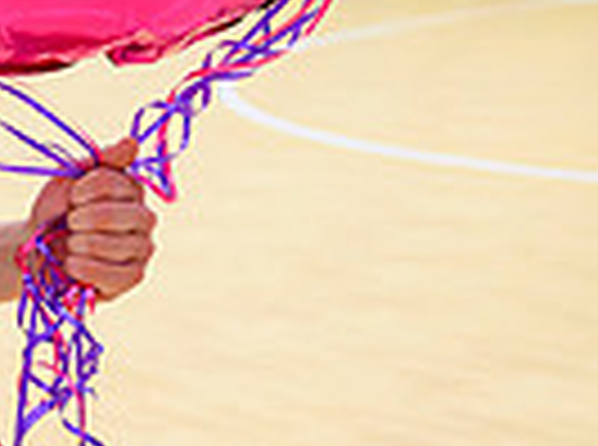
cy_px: -417
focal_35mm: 181
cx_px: -436
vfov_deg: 7.8
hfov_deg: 10.4
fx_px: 3118
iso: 4000
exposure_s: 1/500
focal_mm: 43
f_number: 3.5
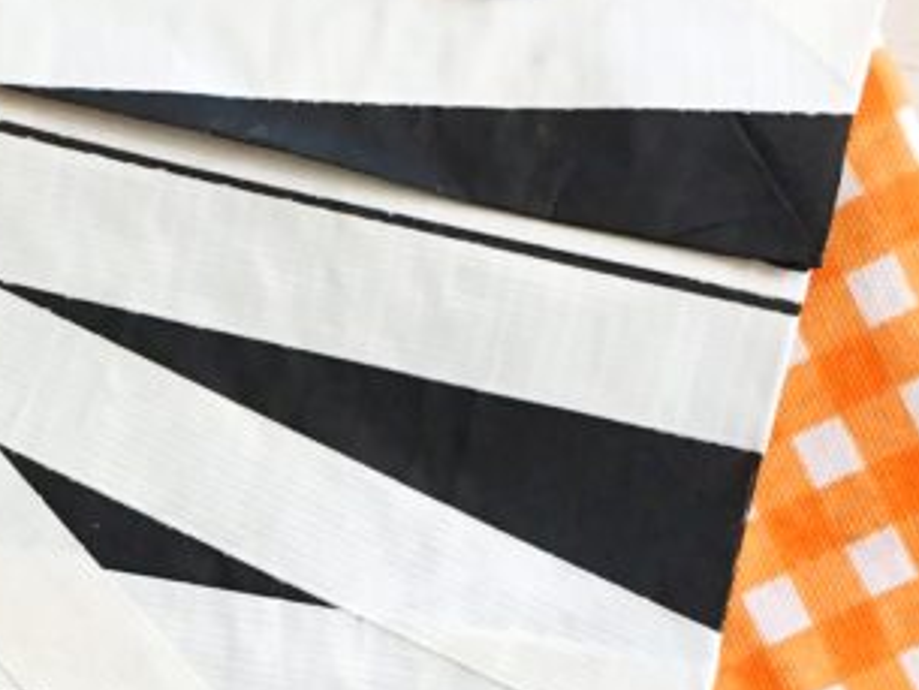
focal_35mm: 73
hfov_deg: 26.4
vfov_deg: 19.8
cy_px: 606
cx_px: 244
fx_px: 1939
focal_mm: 4.15
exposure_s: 1/15
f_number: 2.2
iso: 64
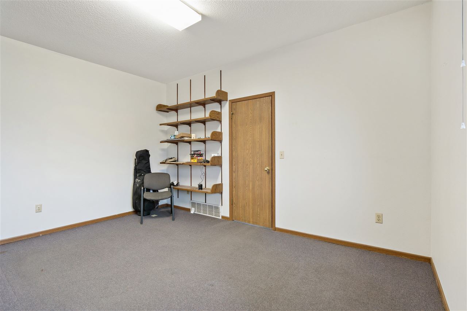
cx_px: 234
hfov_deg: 93.3
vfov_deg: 70.4
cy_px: 156
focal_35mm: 17
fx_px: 220
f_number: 8
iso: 400
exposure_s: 1/6
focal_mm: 17
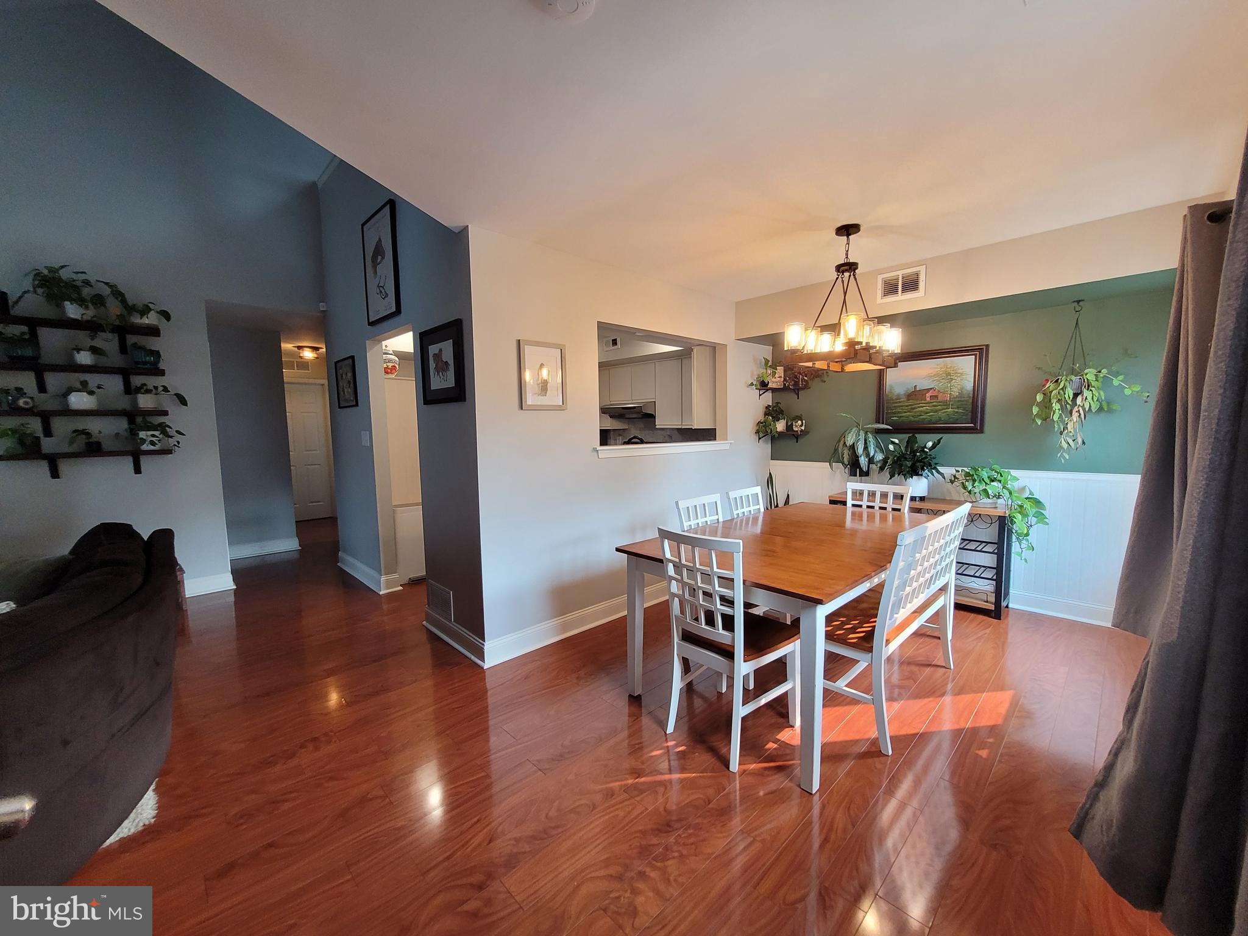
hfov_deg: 106.2
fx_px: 469
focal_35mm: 13
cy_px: 468
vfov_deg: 89.9
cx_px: 624
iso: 125
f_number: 2.2
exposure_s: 1/60
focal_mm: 1.74
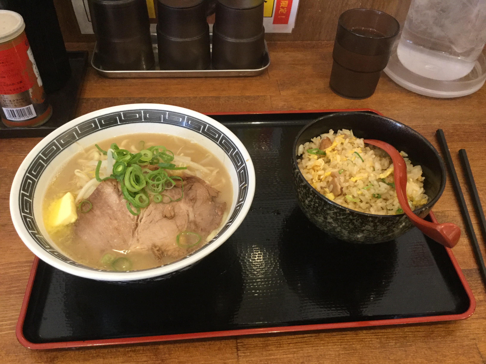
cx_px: 243
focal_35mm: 31
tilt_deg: -46.9
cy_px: 182
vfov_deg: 45.4
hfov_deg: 58.4
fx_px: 435
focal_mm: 3.3
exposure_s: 1/24
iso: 200
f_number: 2.4
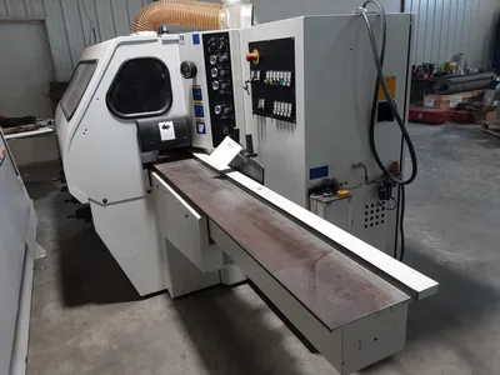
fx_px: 404
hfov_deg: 63.4
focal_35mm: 28
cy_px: 188
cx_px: 250
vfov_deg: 49.7
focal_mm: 2.9
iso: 50
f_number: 1.9
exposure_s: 1/60
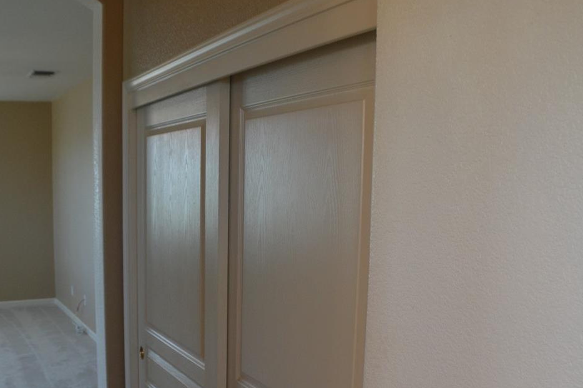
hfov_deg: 37.4
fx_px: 858
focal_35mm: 53
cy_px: 295
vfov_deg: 25.1
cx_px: 236
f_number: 5
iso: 400
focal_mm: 22
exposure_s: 1/100
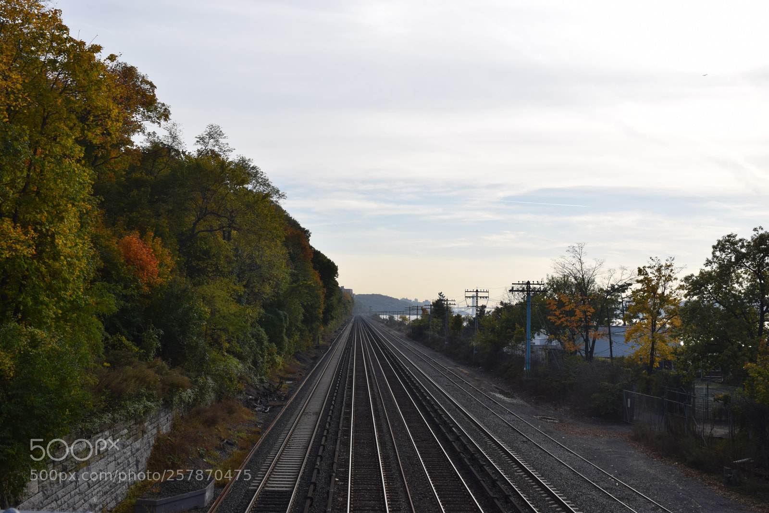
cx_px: 384
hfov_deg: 53.1
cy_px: 256
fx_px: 769
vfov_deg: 36.9
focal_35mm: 36
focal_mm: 24
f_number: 10
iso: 200
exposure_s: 1/400
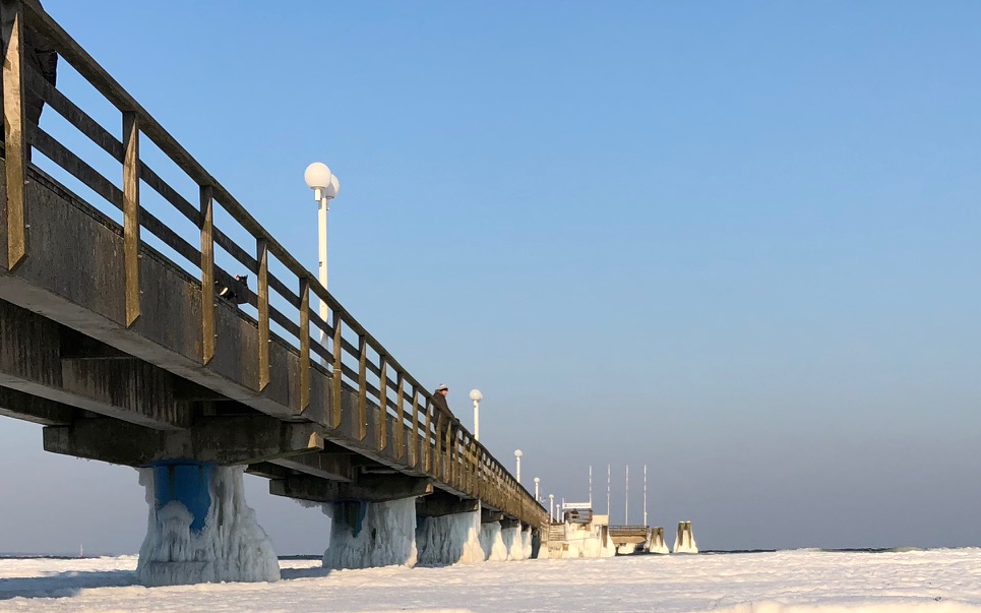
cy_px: 749
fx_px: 1657
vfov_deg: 19.6
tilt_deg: -6.6
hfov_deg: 32.9
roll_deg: +0.3
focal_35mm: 62
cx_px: 384
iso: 20
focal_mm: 3.99
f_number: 1.8
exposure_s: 1/1600
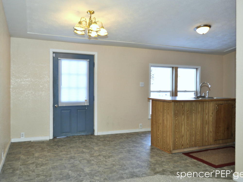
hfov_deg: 59.9
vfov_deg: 46.8
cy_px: 92
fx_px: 211
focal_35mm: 30
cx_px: 129
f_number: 5.6
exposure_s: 1/125
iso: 400
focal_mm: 18
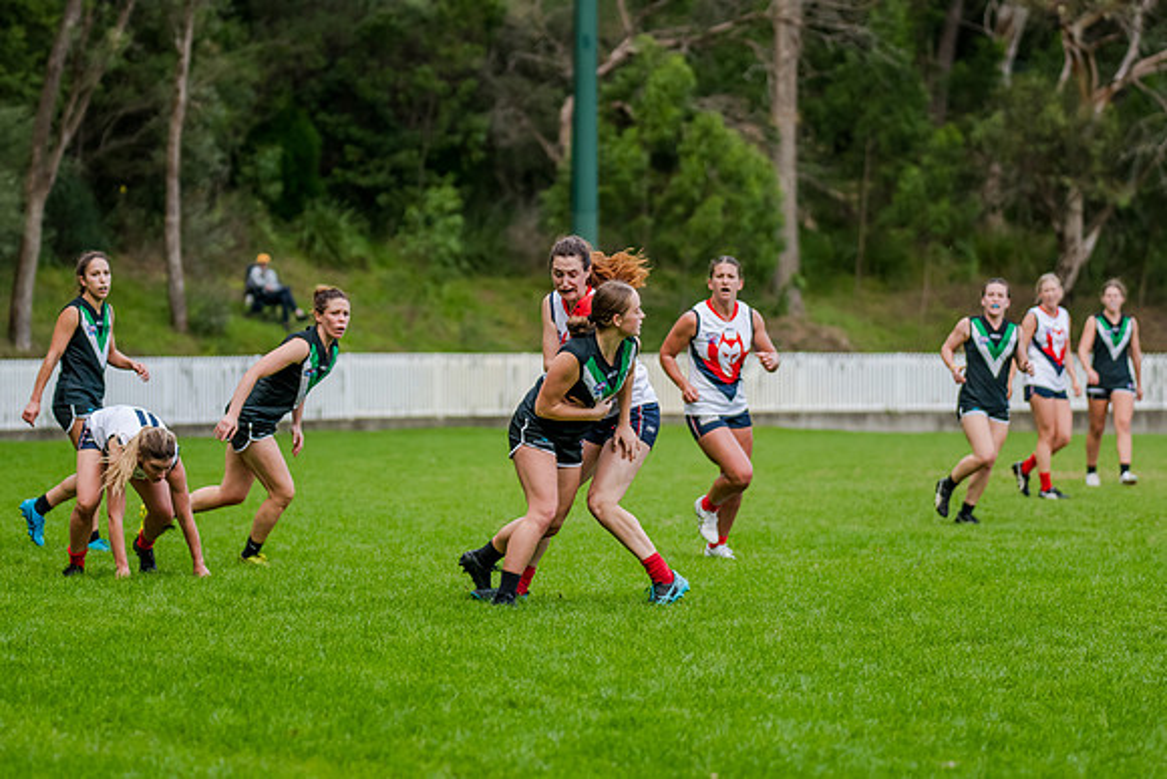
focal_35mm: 191
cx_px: 565
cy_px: 359
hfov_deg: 10.7
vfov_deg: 7.2
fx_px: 6206
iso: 800
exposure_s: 1/1600
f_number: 4
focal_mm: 170
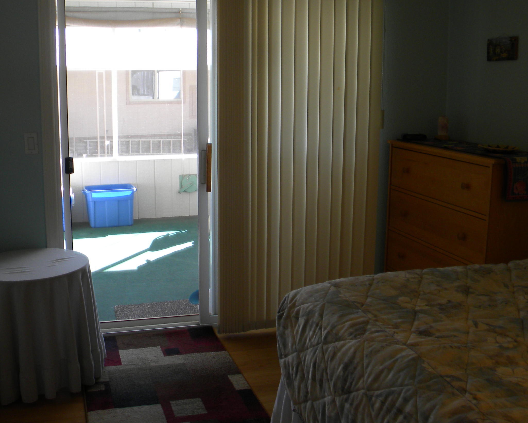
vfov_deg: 37.3
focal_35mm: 40
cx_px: 230
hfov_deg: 45.7
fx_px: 625
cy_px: 191
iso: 80
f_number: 3.5
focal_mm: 5
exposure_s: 1/42.8
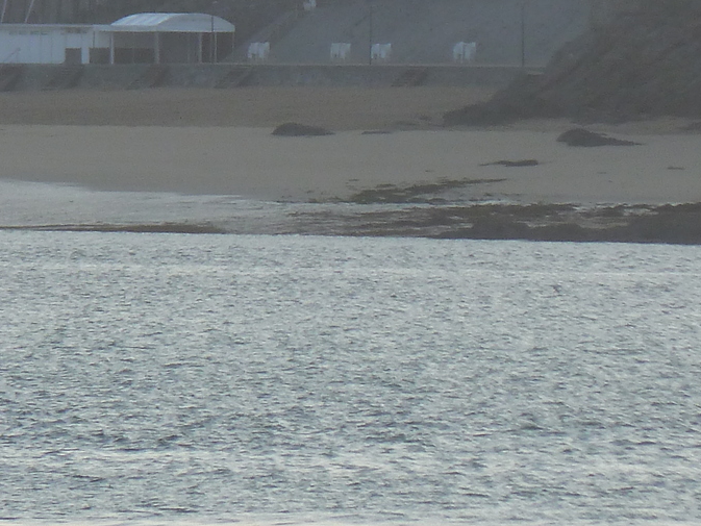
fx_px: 19201
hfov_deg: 2.1
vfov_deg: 1.6
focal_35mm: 948
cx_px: -2
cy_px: 24
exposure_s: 1/200
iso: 80
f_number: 4.9
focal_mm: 49.2
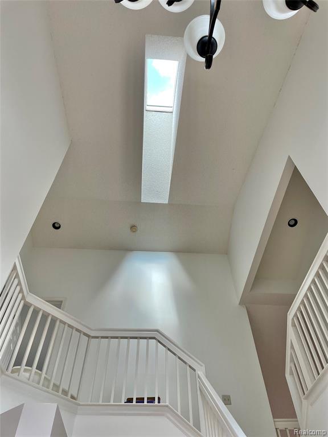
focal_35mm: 26
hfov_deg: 53.1
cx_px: 164
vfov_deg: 67.3
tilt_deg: +51.7
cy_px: 218
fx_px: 328
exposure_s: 1/121
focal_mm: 4.2
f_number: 1.6
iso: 64
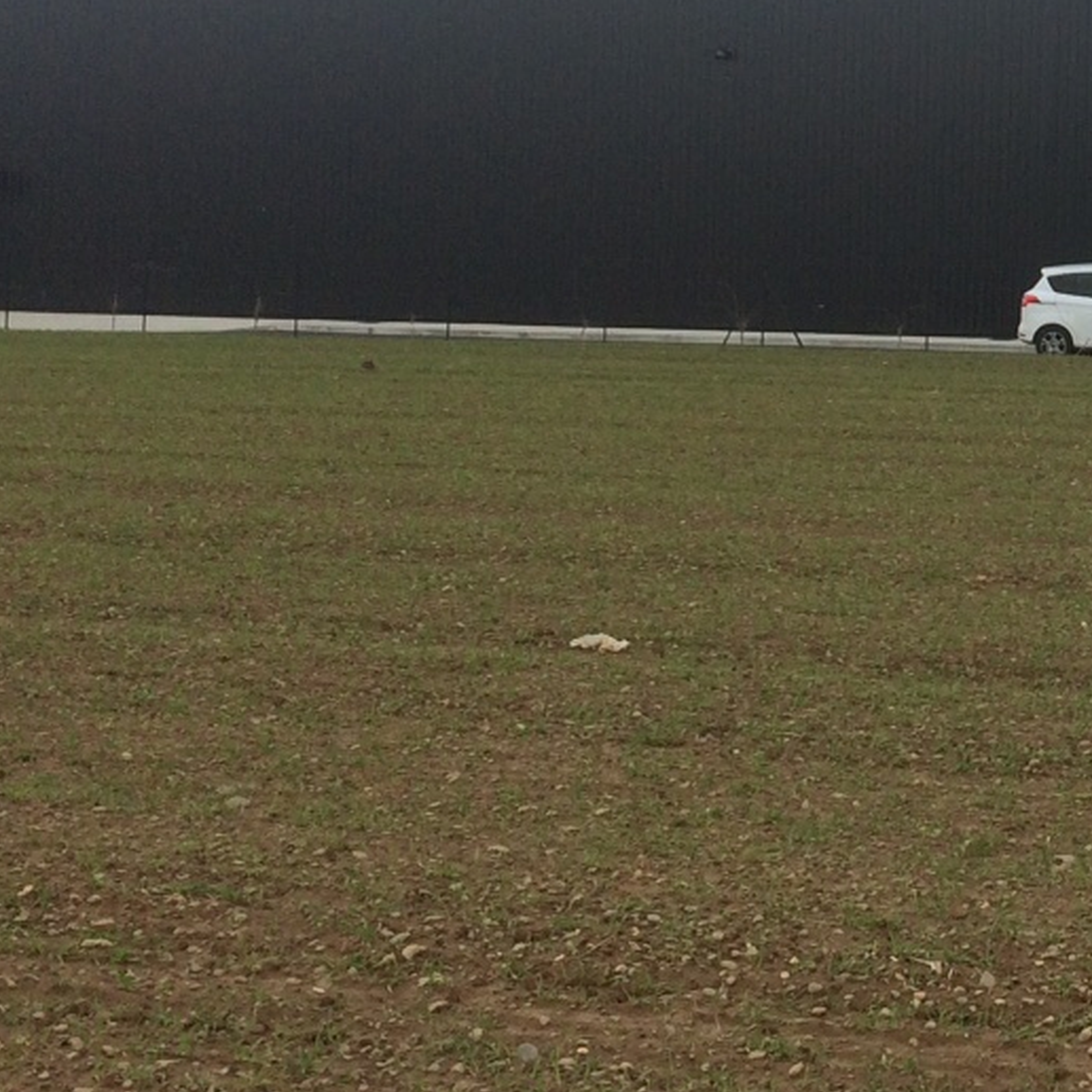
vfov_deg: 21.1
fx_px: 2891
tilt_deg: -0.1
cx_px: 1295
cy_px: 174
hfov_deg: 20.1
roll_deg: -0.7
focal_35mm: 81
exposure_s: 1/954
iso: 32
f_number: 2.2
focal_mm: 4.15
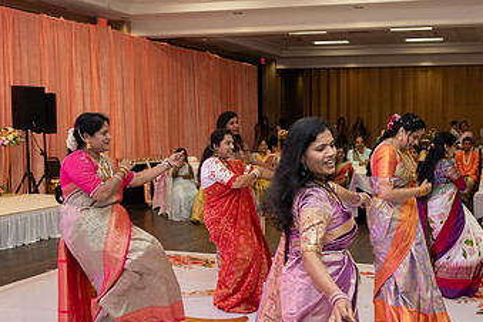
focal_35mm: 48
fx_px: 644
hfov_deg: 40.3
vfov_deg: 28.0
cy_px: 194
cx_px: 341
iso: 1250
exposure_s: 1/160
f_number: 4
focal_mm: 28
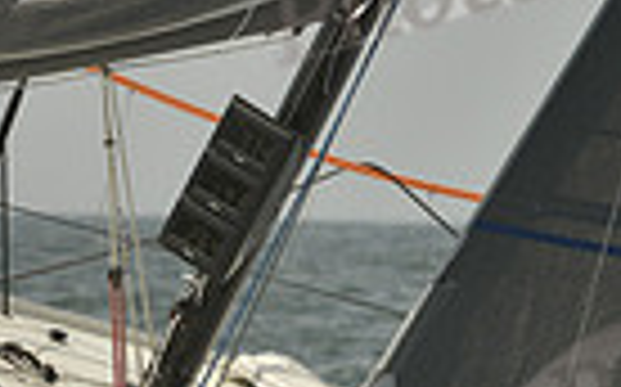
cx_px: 40
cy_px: 245
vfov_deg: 1.5
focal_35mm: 855
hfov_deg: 2.5
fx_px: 14458
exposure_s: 1/1000
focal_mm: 200
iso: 280
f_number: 9
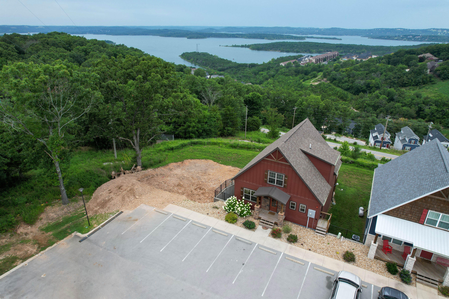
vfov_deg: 57.2
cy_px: 150
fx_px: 274
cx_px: 224
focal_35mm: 22
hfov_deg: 78.6
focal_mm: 8.38
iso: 110
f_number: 2.8
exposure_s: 1/1000
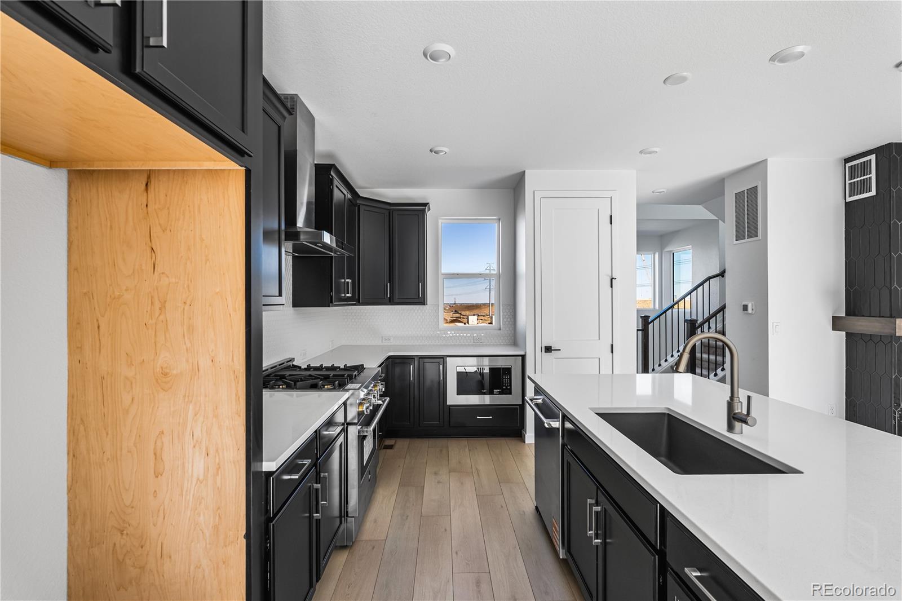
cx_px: 451
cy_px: 300
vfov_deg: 72.0
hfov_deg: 95.0
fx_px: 413
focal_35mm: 16
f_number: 8
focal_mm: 16.5
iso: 400
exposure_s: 1/25
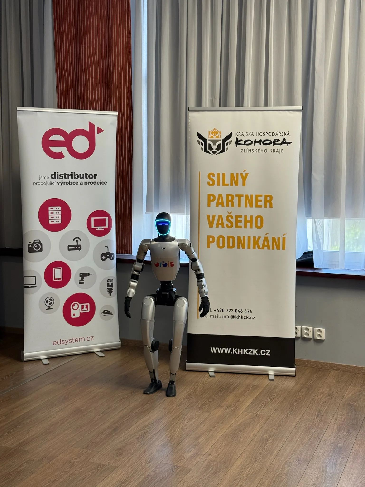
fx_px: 675
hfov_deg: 30.3
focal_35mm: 48
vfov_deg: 39.7
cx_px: 182
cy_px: 244
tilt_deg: -3.8
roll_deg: +0.8
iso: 80
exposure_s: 1/100
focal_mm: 6.76
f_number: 1.78
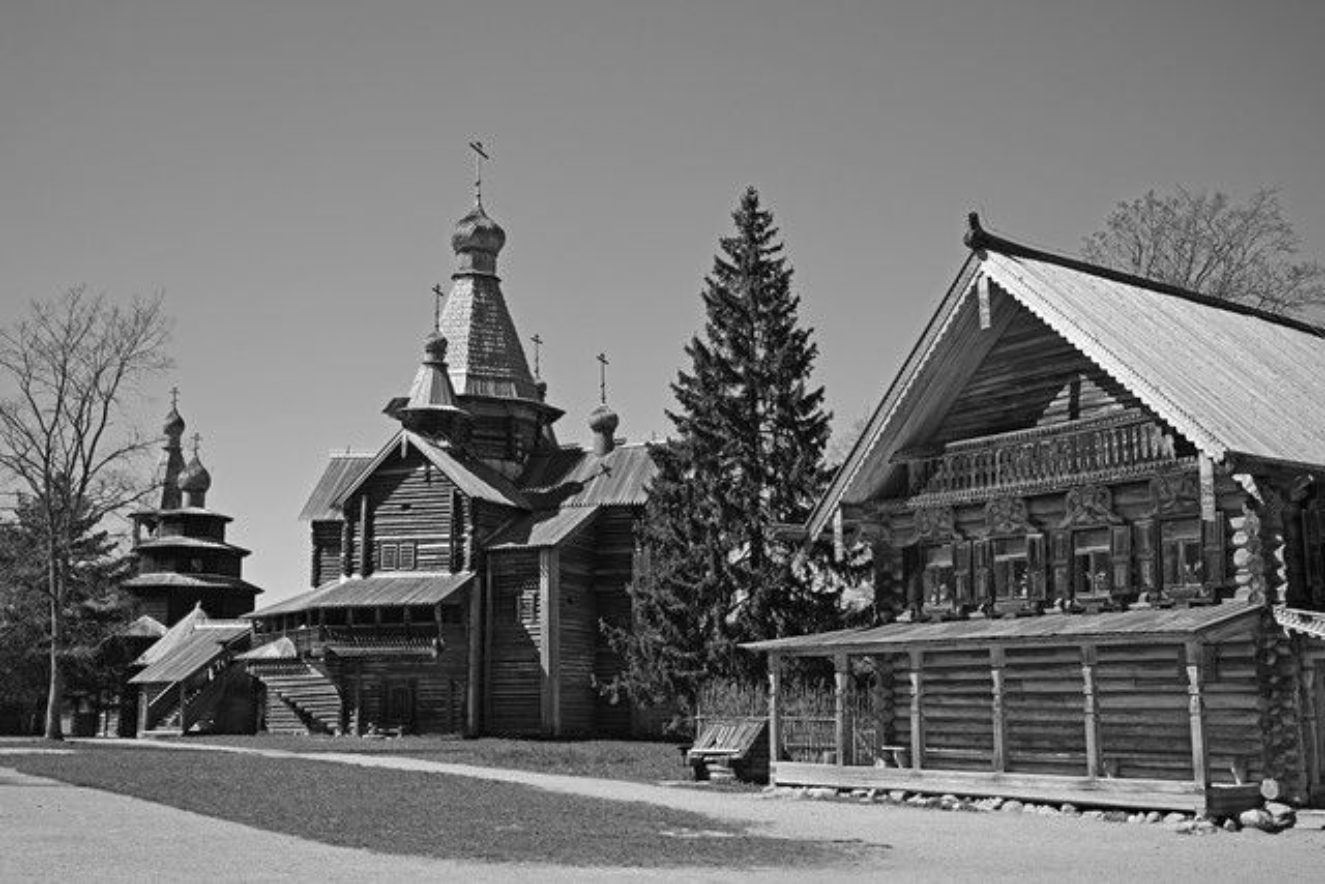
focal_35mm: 39
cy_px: 442
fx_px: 1436
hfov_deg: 49.5
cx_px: 662
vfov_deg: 34.2
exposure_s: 1/800
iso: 100
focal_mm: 39
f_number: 4
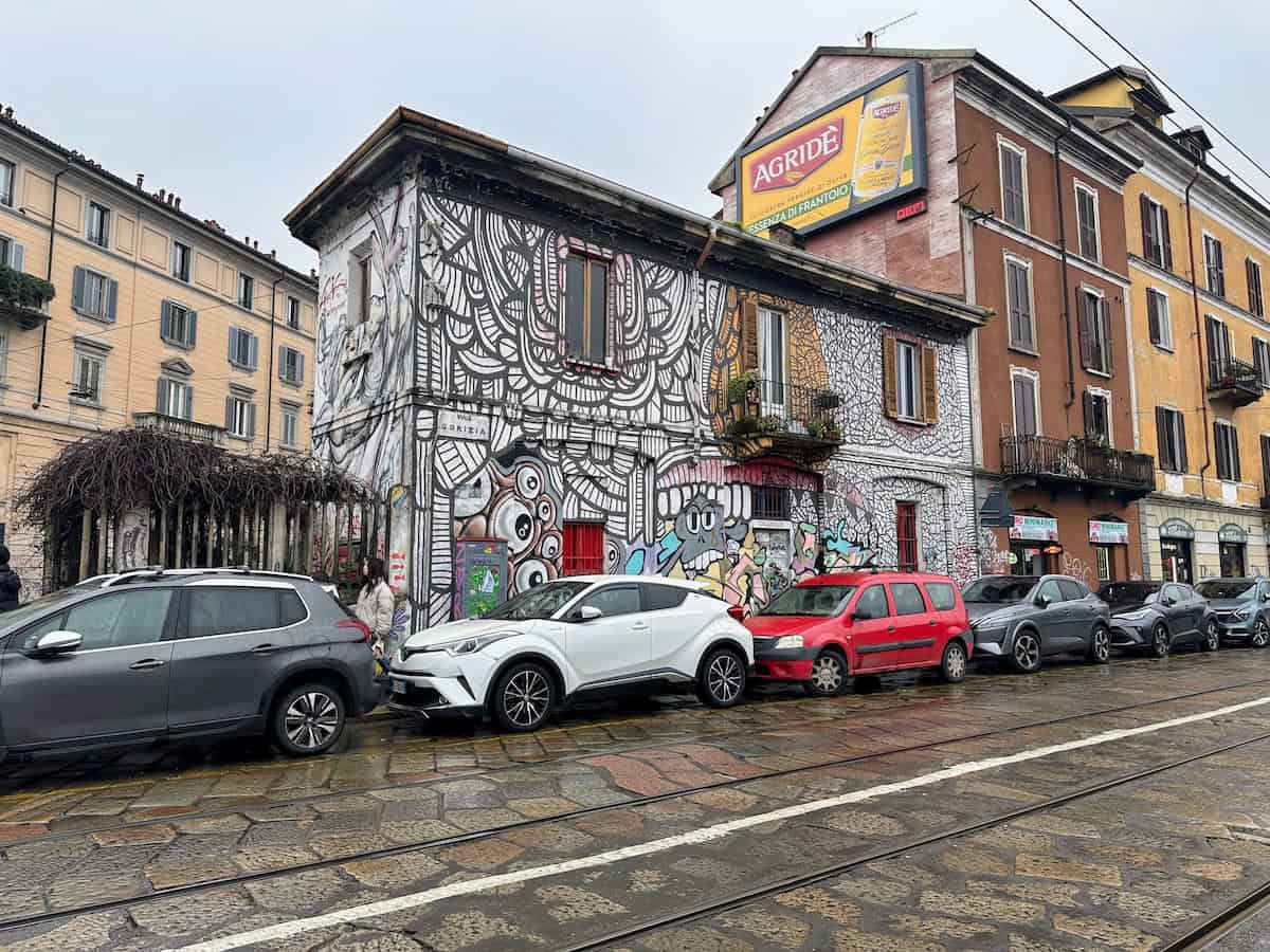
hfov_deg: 71.6
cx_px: 635
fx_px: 881
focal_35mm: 24
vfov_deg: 56.8
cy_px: 476
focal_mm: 6.9
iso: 64
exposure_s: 1/201
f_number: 1.8
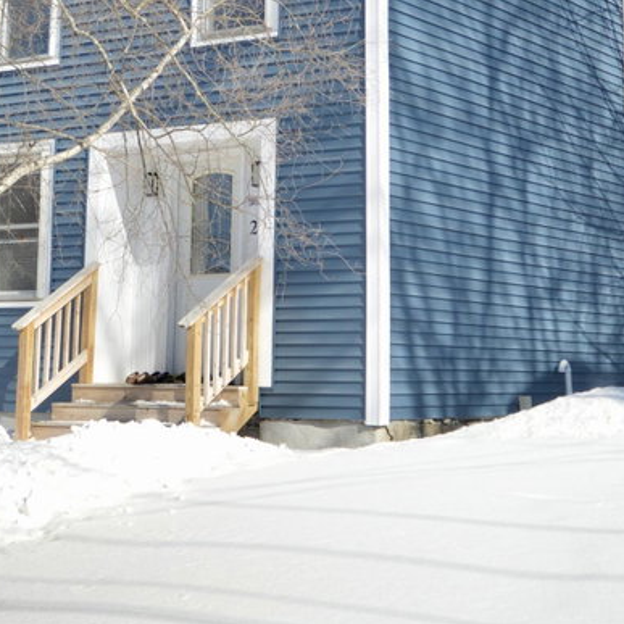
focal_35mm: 76
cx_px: 317
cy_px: 13
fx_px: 1550
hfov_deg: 22.8
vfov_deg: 22.0
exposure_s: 1/250
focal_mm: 20
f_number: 7.1
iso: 100
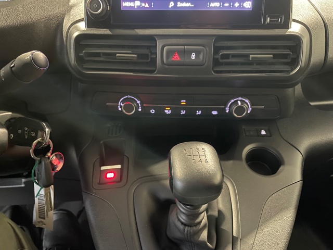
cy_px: 125
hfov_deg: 67.3
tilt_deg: -26.9
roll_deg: -0.4
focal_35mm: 26
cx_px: 166
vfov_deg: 53.1
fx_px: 250
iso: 500
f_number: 1.6
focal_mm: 4.2
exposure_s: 1/8
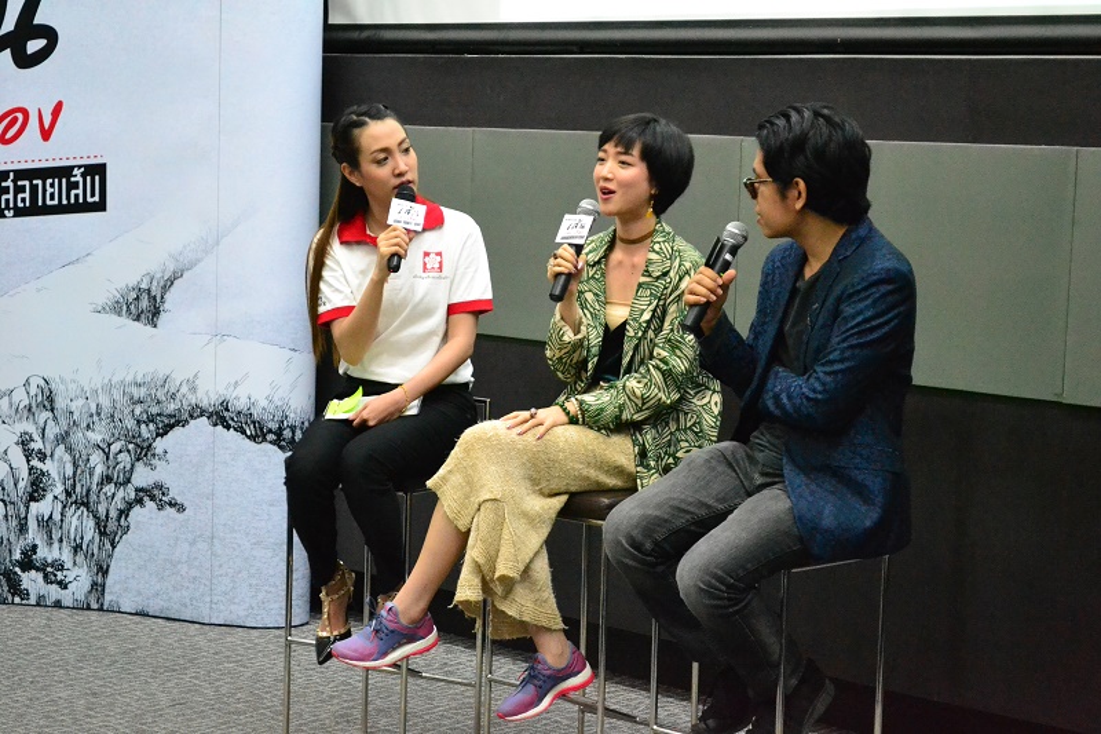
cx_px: 550
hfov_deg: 24.6
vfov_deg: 16.5
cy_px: 367
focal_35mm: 82
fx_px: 2522
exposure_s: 1/30
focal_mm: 55
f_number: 5.6
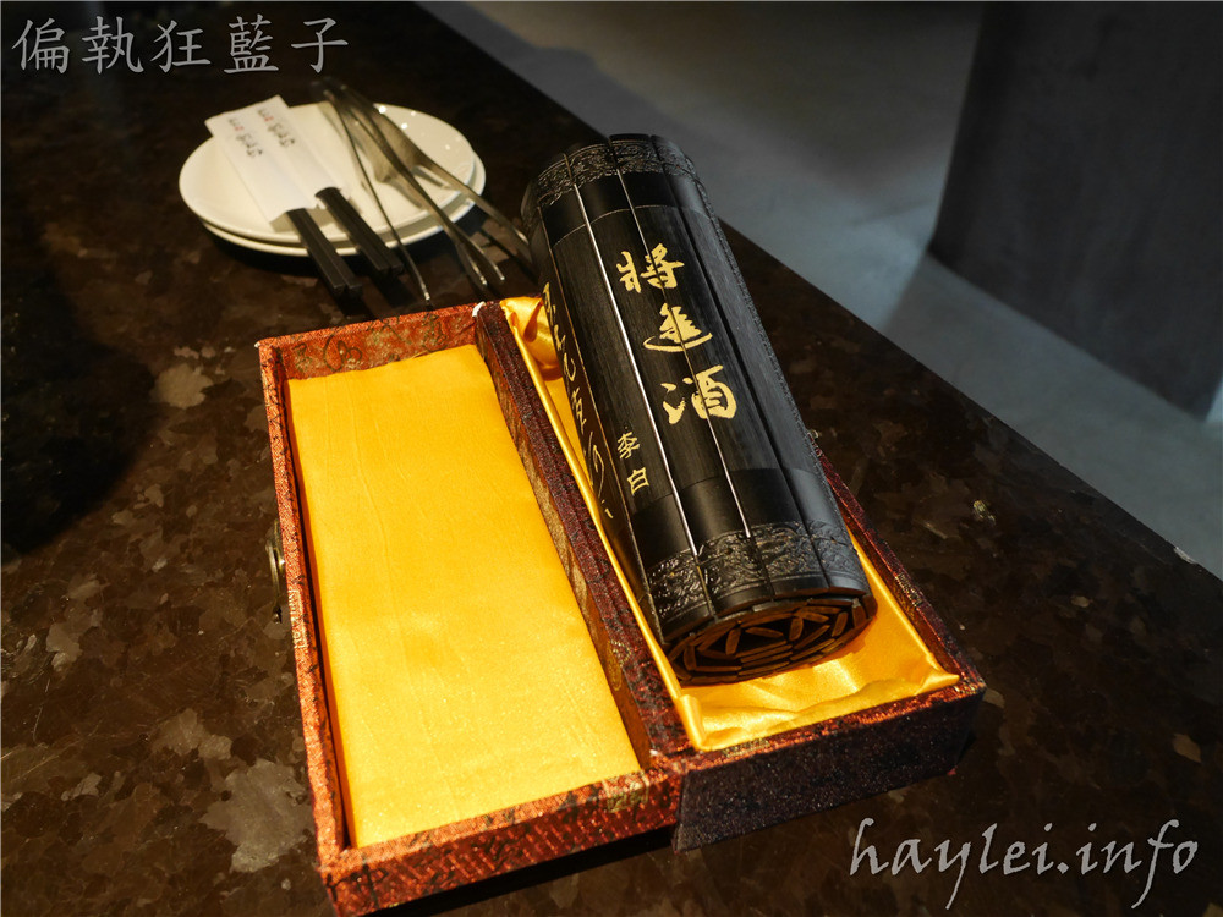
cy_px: 458
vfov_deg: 46.8
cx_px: 612
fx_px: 1060
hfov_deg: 60.0
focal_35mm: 30
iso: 1600
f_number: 3.5
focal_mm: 15
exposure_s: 1/60
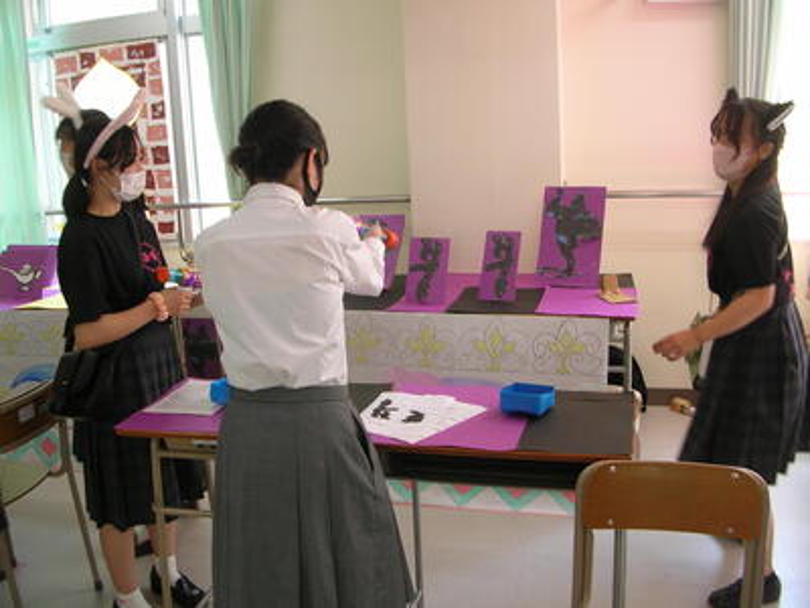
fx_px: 819
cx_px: 405
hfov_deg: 52.6
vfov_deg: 40.7
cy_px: 304
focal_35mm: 35
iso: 50
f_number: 2.8
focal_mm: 5.8
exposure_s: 1/32
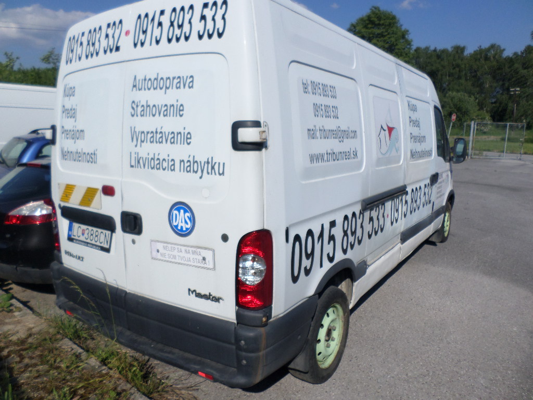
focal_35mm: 25
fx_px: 385
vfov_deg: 54.9
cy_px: 200
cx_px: 266
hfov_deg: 69.4
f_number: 9.2
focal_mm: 4.5
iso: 80
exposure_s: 1/250
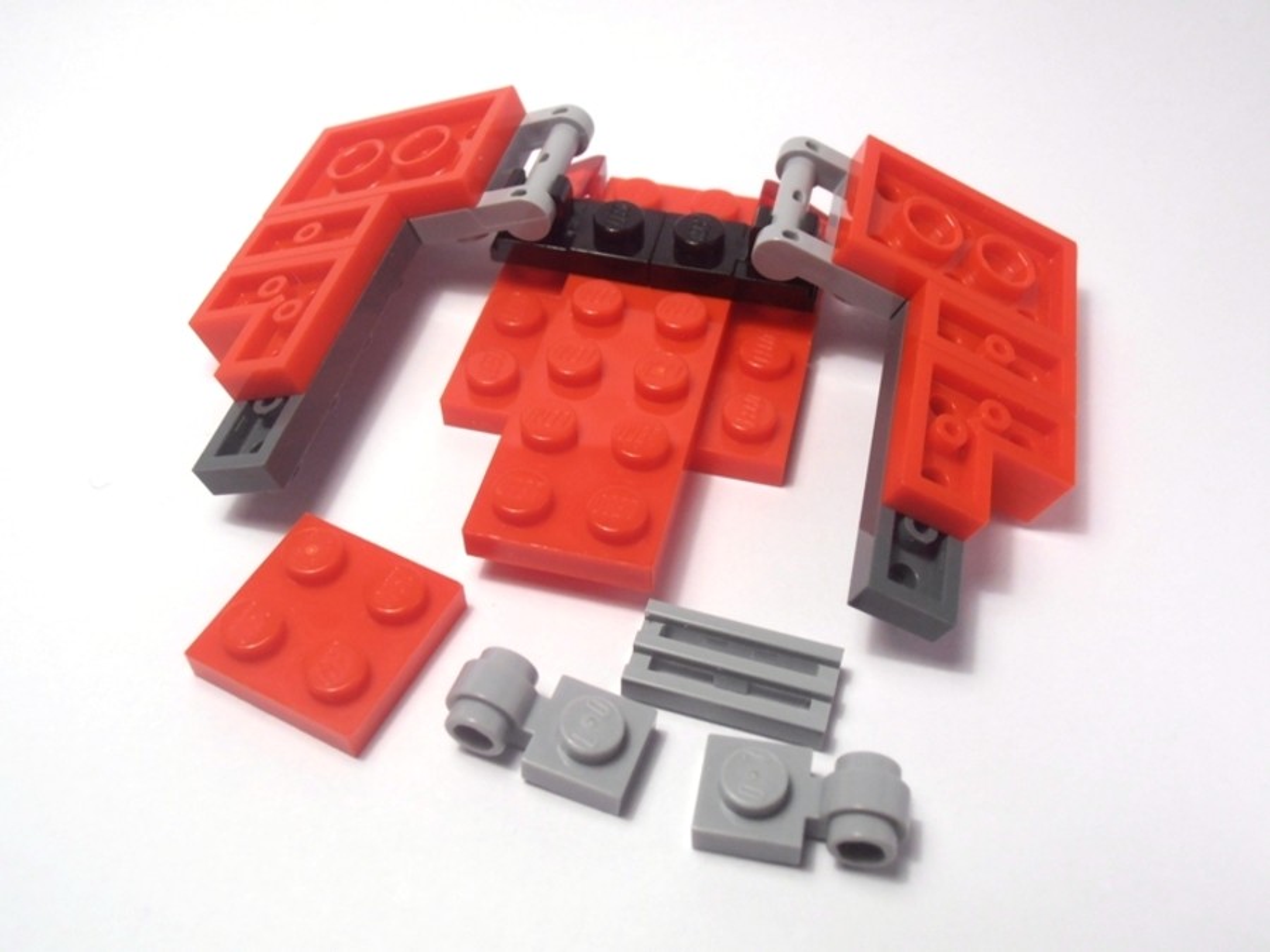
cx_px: 635
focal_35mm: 37
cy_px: 476
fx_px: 1357
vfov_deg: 38.7
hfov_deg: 50.1
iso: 80
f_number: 3.9
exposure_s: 1/80
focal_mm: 6.61
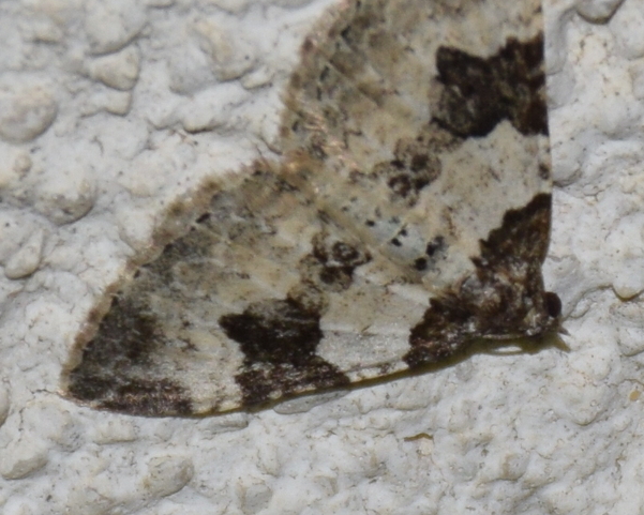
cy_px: 183
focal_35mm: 314
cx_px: 352
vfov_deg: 4.9
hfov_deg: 6.2
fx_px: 5986
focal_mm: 140
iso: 320
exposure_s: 1/60
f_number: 5.6
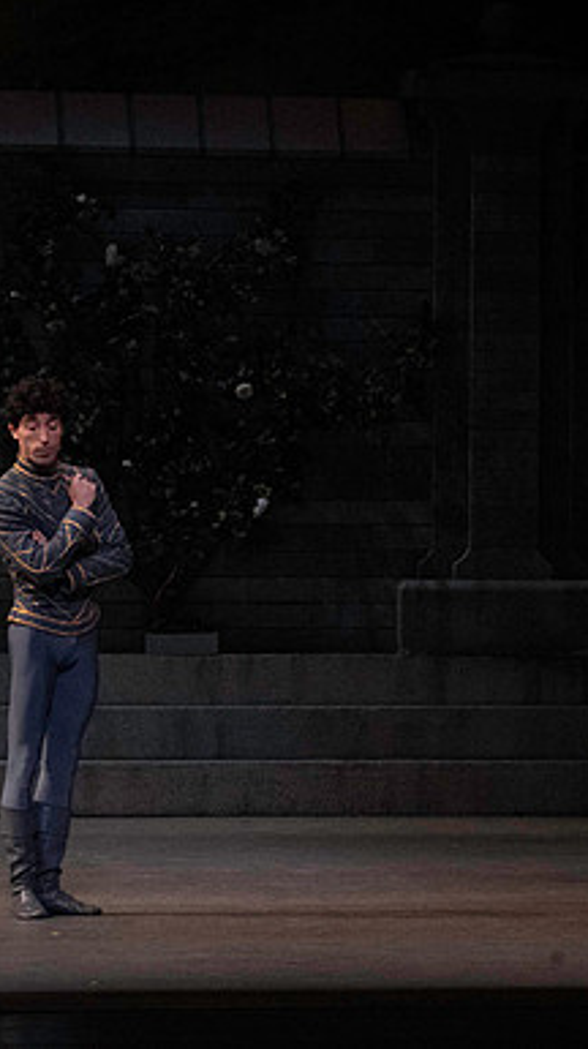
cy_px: 524
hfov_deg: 4.7
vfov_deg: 8.4
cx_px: 520
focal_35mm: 256
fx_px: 7110
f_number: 11
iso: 16000
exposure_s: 1/400
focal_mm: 162
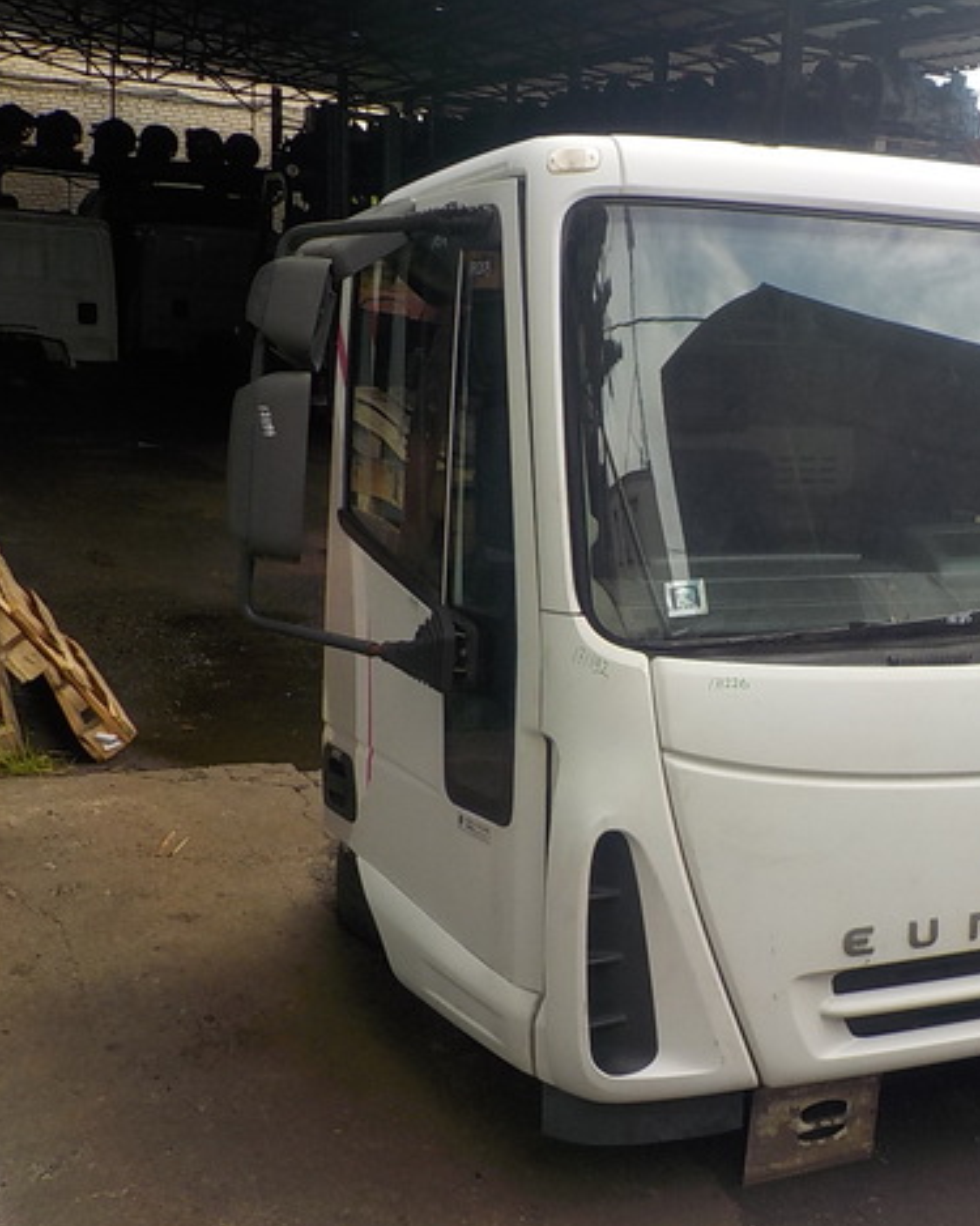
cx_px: 766
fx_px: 1451
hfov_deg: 36.2
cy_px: 617
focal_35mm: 40
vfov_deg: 45.8
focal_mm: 4.1
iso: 125
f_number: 3.3
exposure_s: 1/320
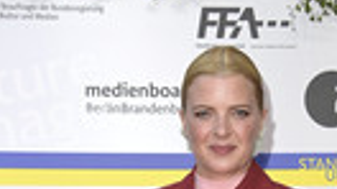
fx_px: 1589
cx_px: 255
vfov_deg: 6.4
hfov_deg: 12.1
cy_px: 498
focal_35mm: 178
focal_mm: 56
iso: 640
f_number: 6.3
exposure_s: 1/250
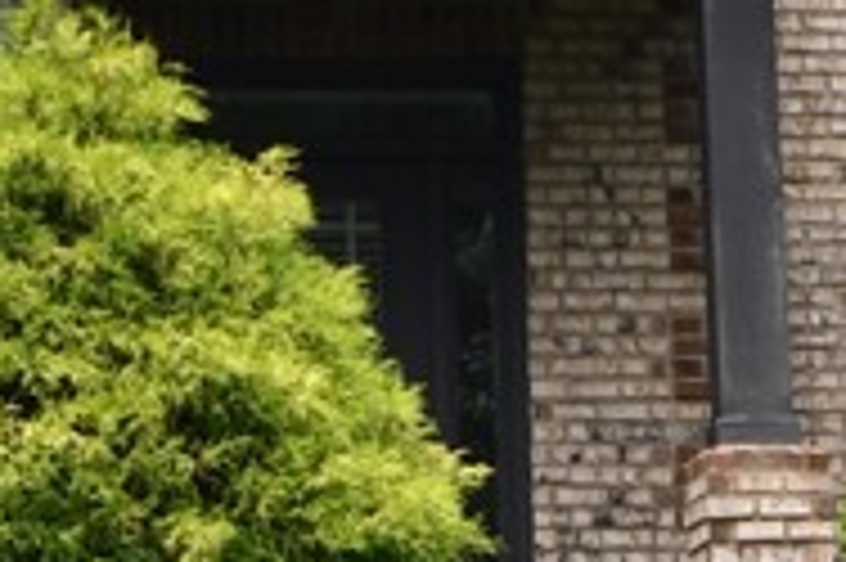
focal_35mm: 208
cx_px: 63
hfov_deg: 9.8
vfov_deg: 6.5
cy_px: -319
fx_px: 4884
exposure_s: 1/250
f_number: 7.1
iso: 200
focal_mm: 24
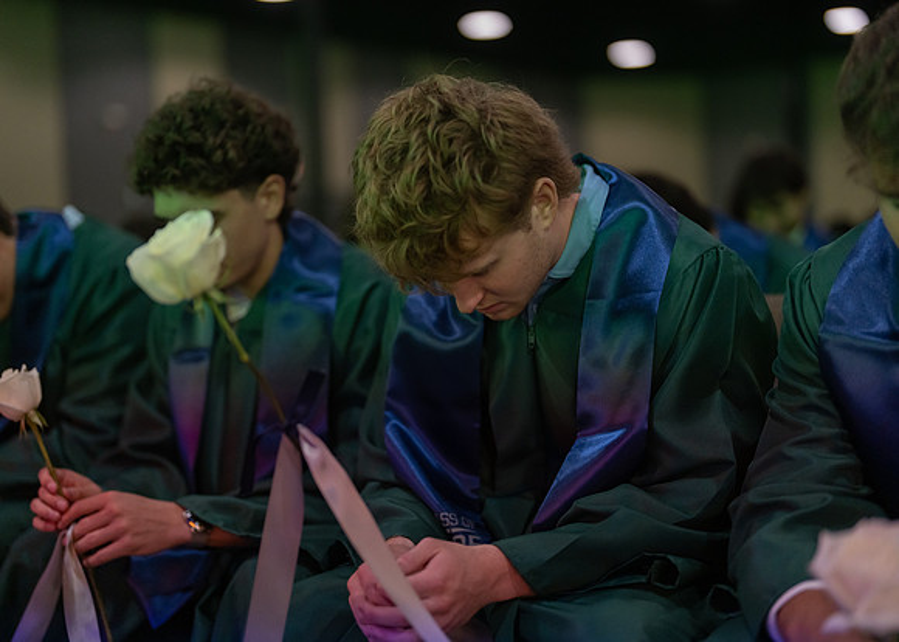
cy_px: 321
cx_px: 450
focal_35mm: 53
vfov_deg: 26.6
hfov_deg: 36.7
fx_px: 1355
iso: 1000
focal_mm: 50
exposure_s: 1/400
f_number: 1.2
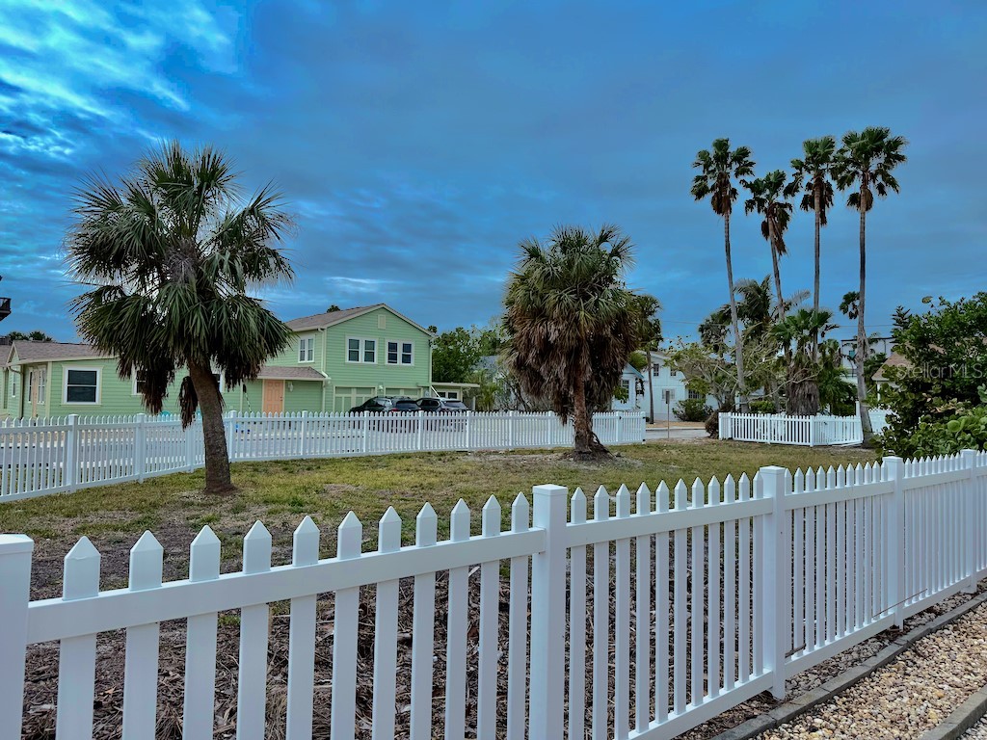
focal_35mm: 24
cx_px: 494
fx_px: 684
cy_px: 370
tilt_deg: +3.6
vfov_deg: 56.8
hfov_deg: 71.6
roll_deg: -1.1
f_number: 1.78
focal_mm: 6.76
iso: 80
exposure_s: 1/11905
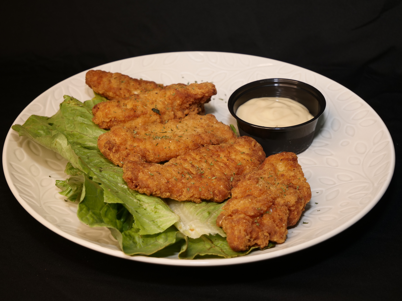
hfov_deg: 27.8
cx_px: 201
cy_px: 150
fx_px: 813
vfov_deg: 21.0
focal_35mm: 70
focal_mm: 35
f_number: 5.2
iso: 400
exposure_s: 1/160
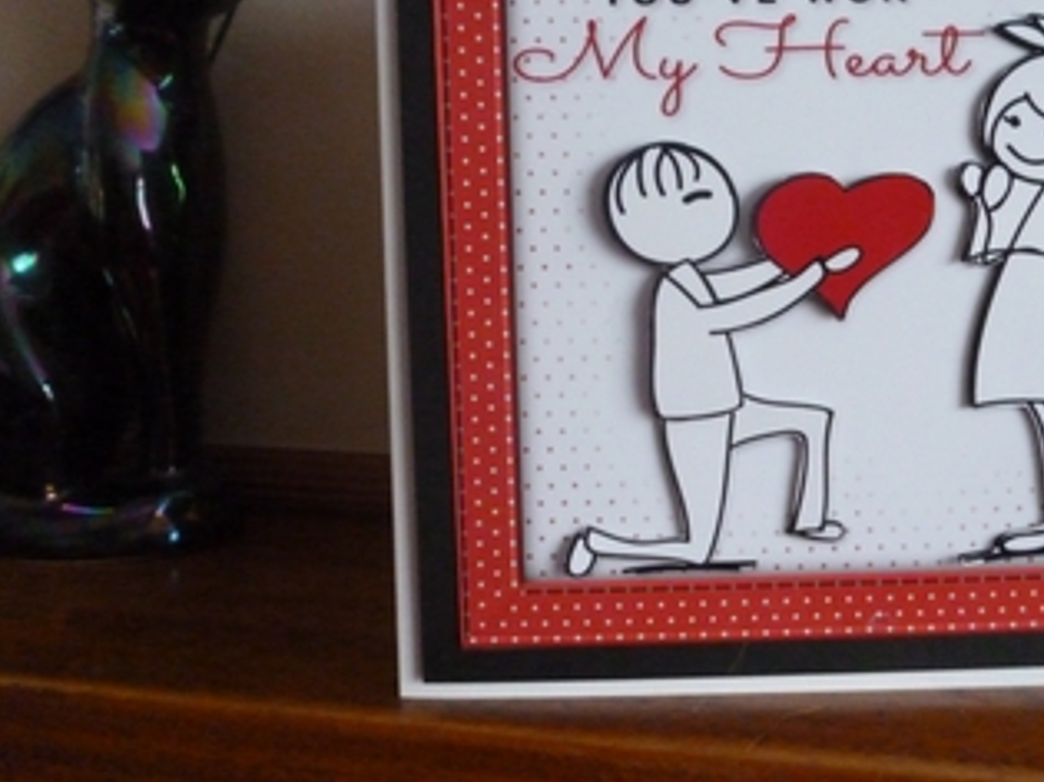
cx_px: 679
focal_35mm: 40
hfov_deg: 46.2
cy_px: 257
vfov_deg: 35.6
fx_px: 1206
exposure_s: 1/20
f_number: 3.1
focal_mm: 5
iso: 800
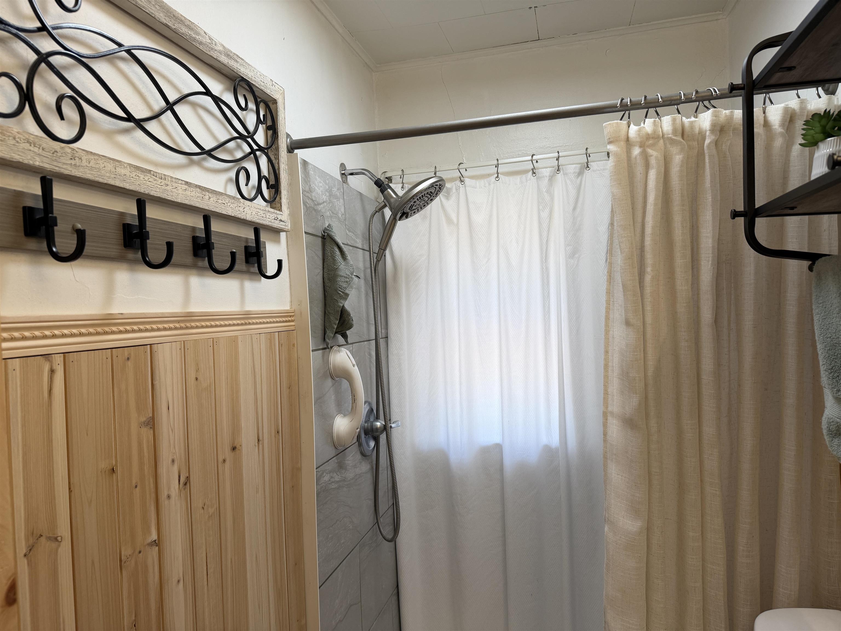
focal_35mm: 24
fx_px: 583
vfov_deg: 56.8
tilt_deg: -0.9
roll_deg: +2.2
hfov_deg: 71.6
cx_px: 420
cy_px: 316
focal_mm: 6.76
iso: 80
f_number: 1.78
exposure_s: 1/120
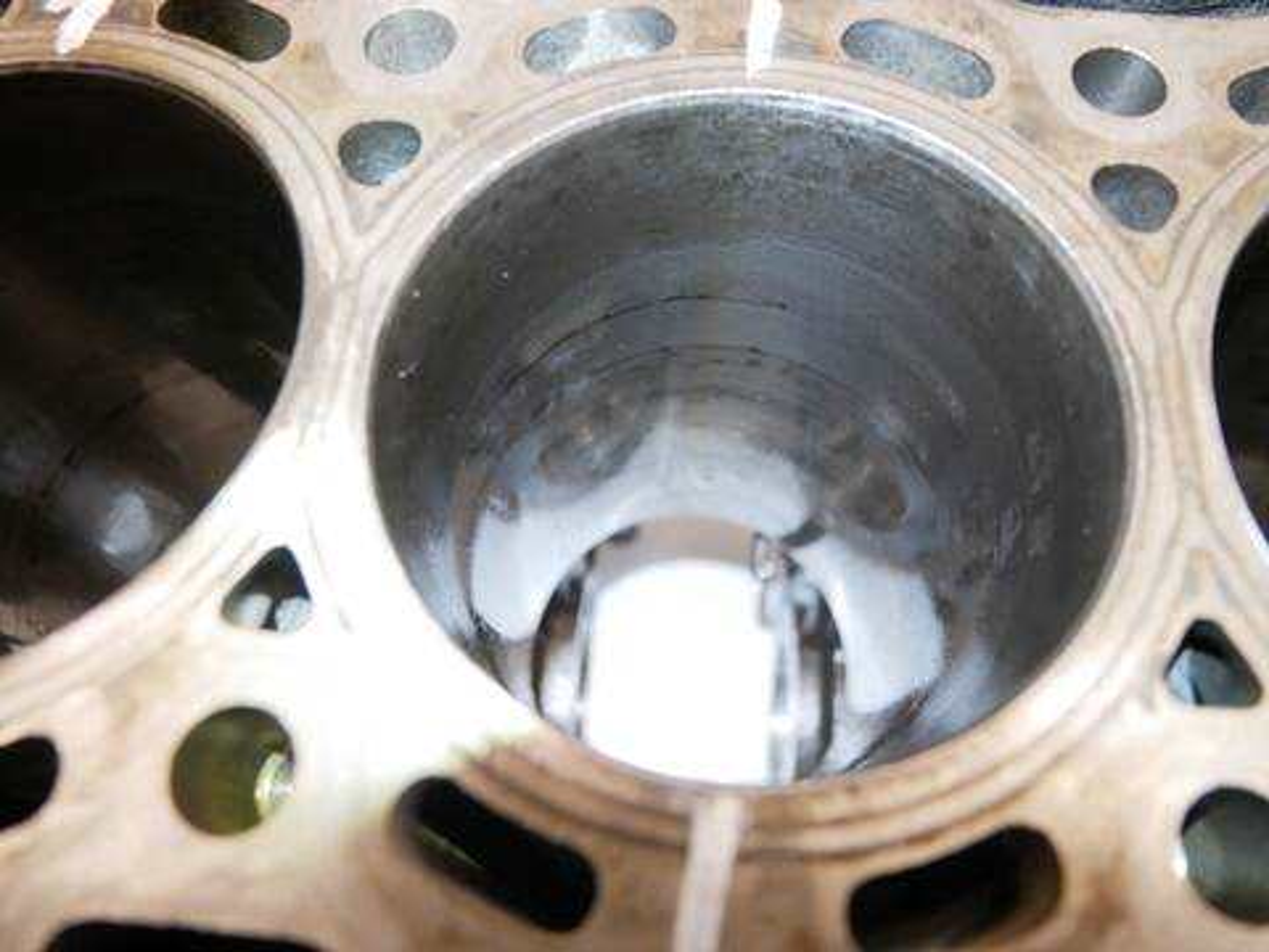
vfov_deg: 56.8
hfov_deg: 71.6
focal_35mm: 24
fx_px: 880
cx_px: 634
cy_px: 476
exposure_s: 1/60
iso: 1000
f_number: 3.5
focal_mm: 12
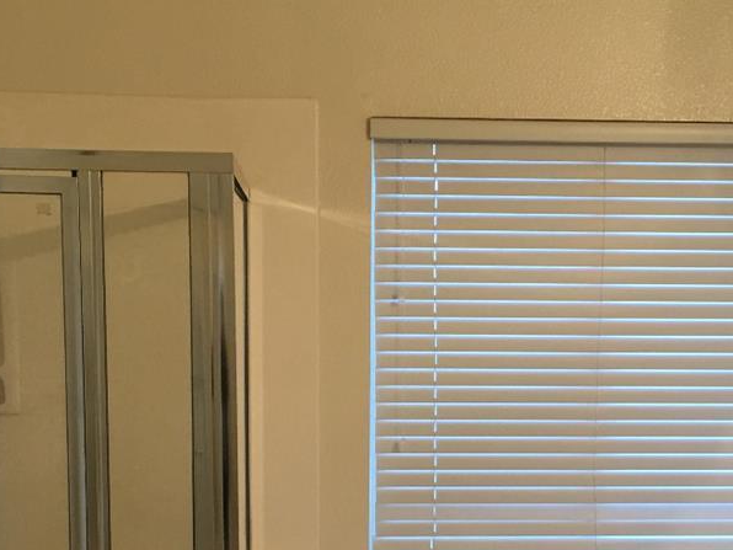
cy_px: 524
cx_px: 437
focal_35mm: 73
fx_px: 1546
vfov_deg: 19.7
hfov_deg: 26.6
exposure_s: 1/15
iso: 32
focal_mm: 4.15
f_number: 2.2
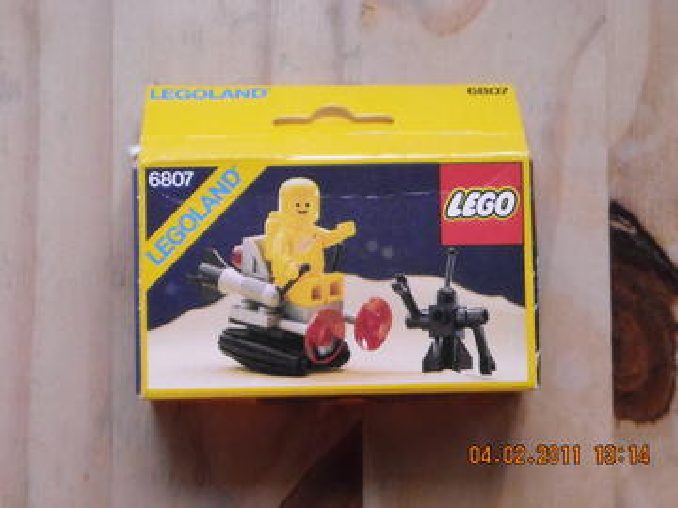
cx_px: 339
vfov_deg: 14.1
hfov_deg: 18.7
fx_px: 2057
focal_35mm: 105
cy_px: 254
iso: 800
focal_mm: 17.1
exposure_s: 1/168
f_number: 4.7
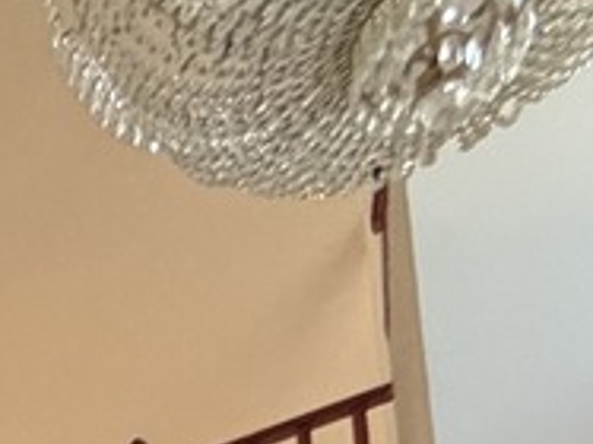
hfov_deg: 14.1
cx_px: -714
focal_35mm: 108
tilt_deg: +8.0
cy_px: 1665
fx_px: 1849
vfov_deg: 8.6
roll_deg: +0.4
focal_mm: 2.22
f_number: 2.2
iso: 200
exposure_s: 1/121
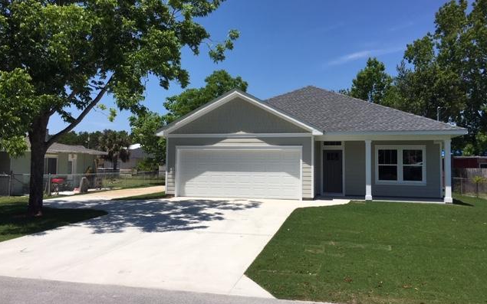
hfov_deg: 61.2
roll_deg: -0.7
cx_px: 242
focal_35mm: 31
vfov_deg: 40.6
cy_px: 147
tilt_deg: +3.0
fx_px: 411
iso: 25
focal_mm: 4.15
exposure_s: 1/2564
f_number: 2.2
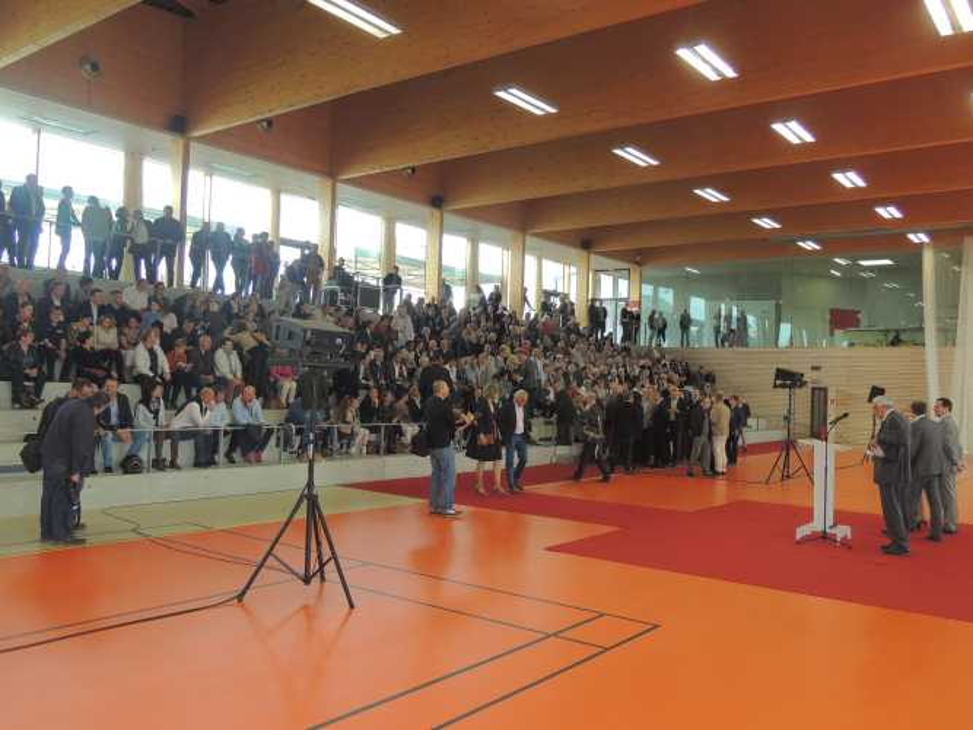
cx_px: 486
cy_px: 365
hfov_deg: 60.0
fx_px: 843
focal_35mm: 30
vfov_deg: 46.8
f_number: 3.1
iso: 100
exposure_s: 1/40
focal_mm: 5.3
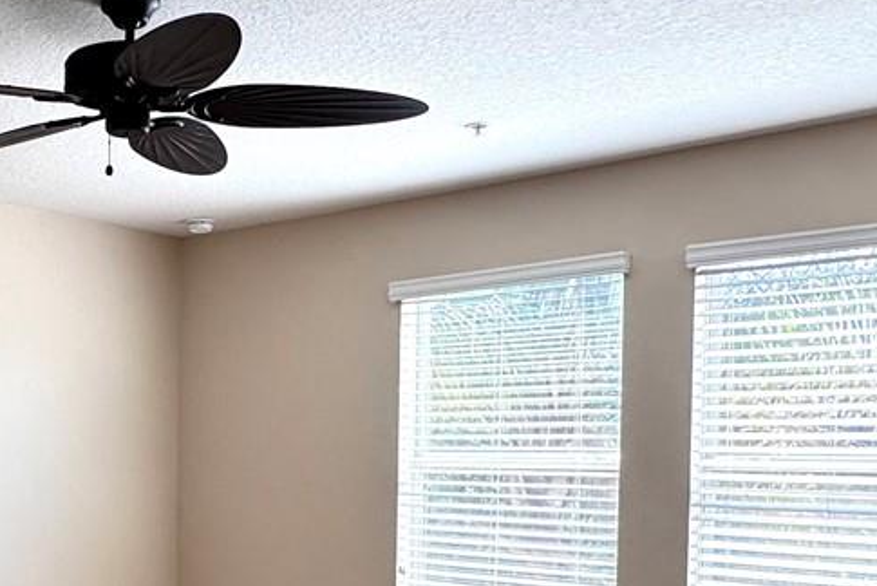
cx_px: 40
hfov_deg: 37.5
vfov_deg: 27.4
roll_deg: -0.1
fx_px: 1170
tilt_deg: -2.8
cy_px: 494
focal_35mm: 48
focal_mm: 2.22
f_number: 2.2
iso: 40
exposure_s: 1/186
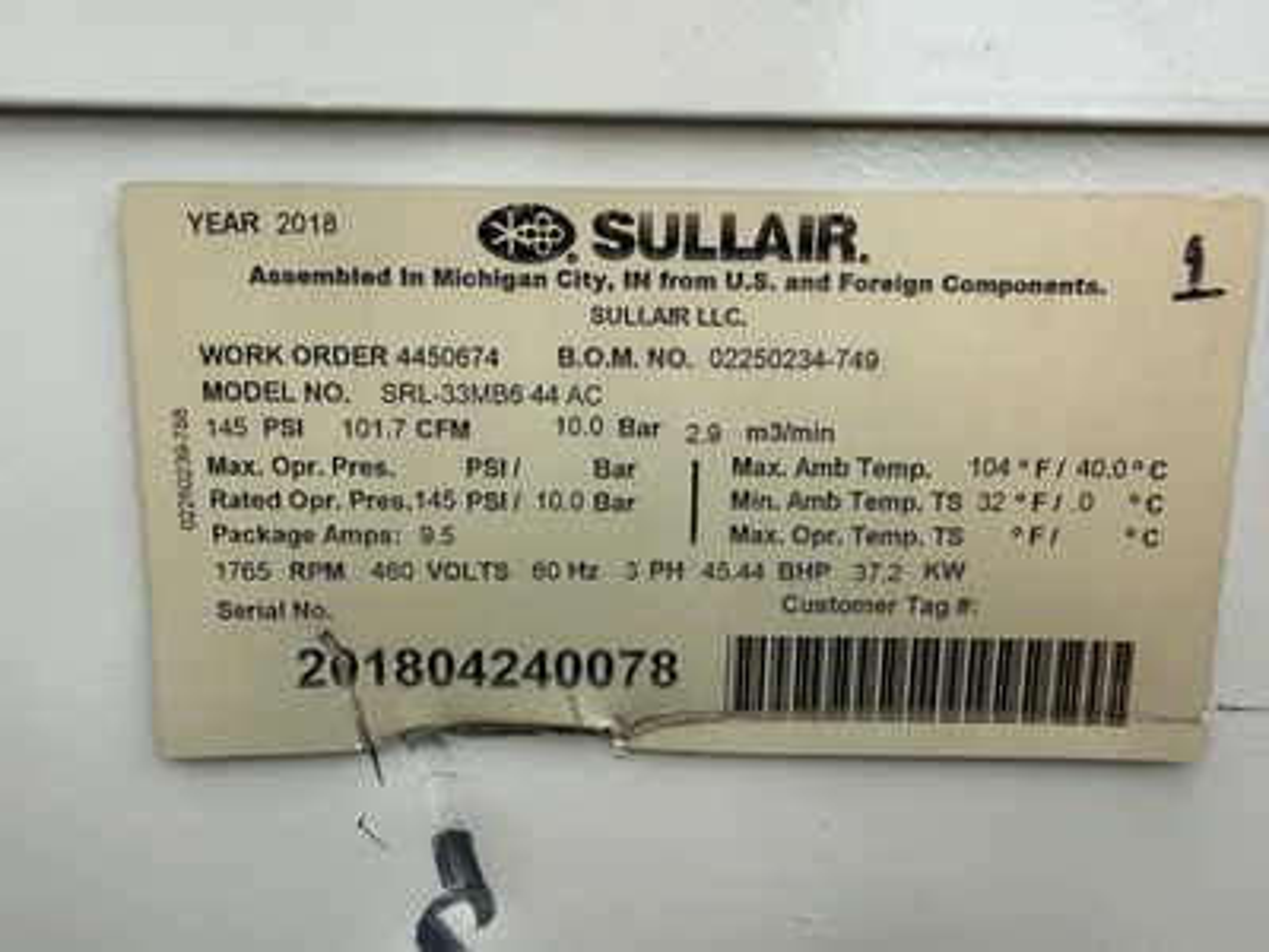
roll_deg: +1.2
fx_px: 880
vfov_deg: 56.8
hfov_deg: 71.6
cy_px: 476
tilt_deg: -8.1
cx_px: 634
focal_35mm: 24
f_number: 2.2
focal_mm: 2.22
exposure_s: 1/294
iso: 40
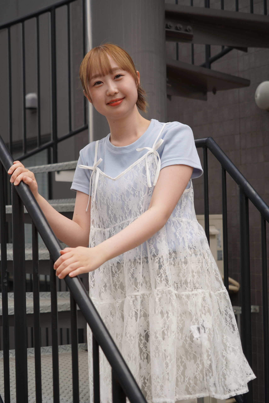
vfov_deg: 32.4
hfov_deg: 21.9
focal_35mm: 62
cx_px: 134
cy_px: 202
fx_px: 695
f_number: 5
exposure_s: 1/250
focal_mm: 62
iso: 100
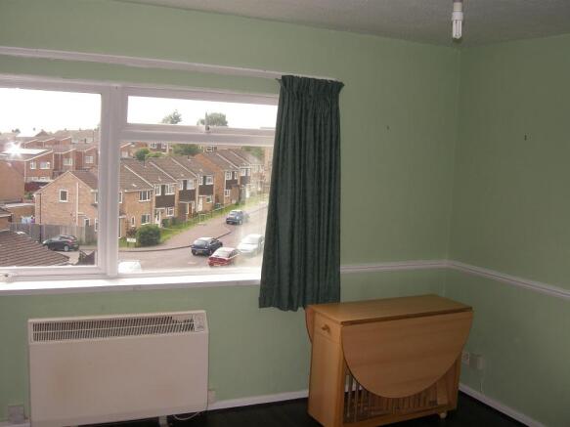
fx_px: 576
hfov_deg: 52.6
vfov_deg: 40.7
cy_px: 214
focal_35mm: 35
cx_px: 285
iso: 88
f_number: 4.3
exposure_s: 1/180
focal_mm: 7.5
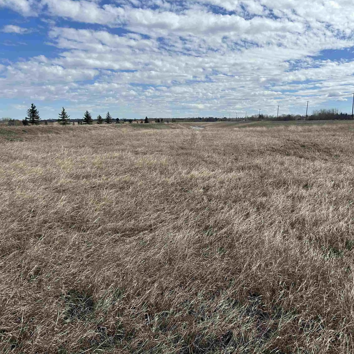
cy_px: 178
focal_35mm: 31
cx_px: 222
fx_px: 359
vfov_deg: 52.5
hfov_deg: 52.0
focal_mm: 5.7
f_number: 1.5
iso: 50
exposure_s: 1/7463
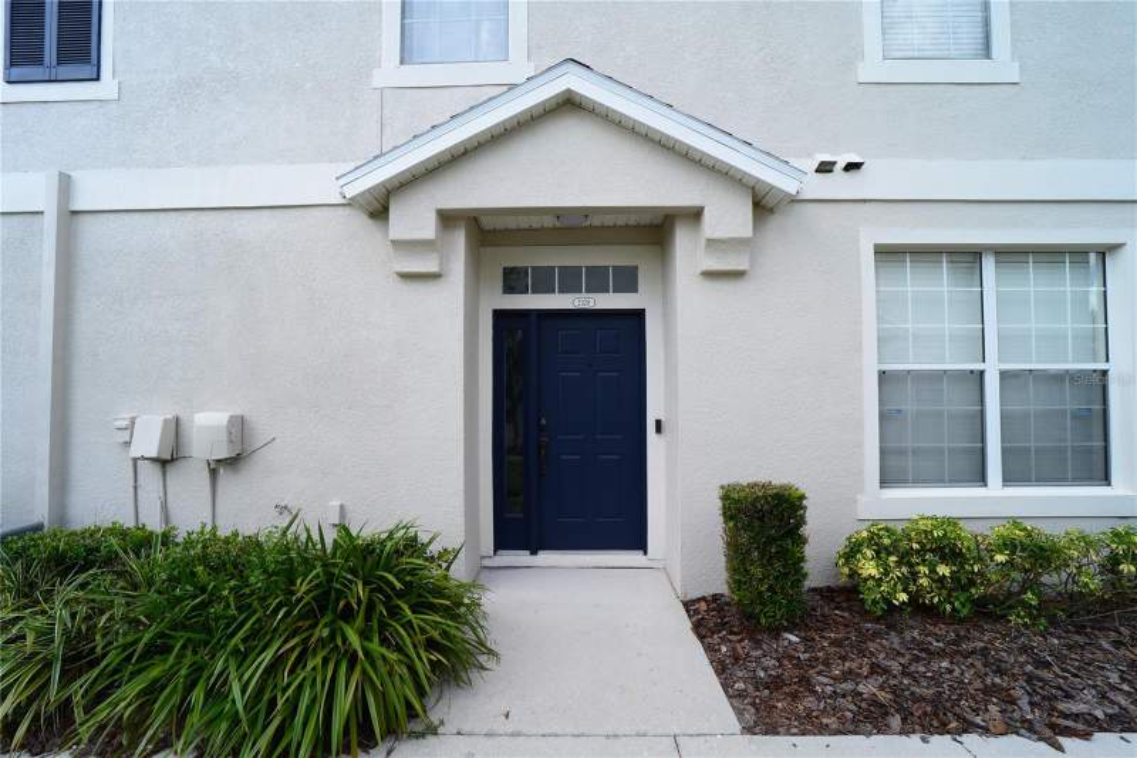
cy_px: 379
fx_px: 442
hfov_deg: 104.3
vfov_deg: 81.2
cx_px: 568
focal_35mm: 14
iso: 450
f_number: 10
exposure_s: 1/200
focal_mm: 14
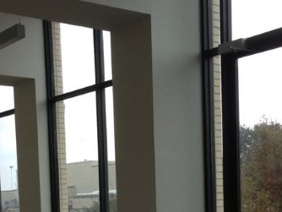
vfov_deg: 18.0
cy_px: 236
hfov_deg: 24.7
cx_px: 165
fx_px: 644
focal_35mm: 79
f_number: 2.4
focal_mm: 4.12
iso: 64
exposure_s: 1/1004
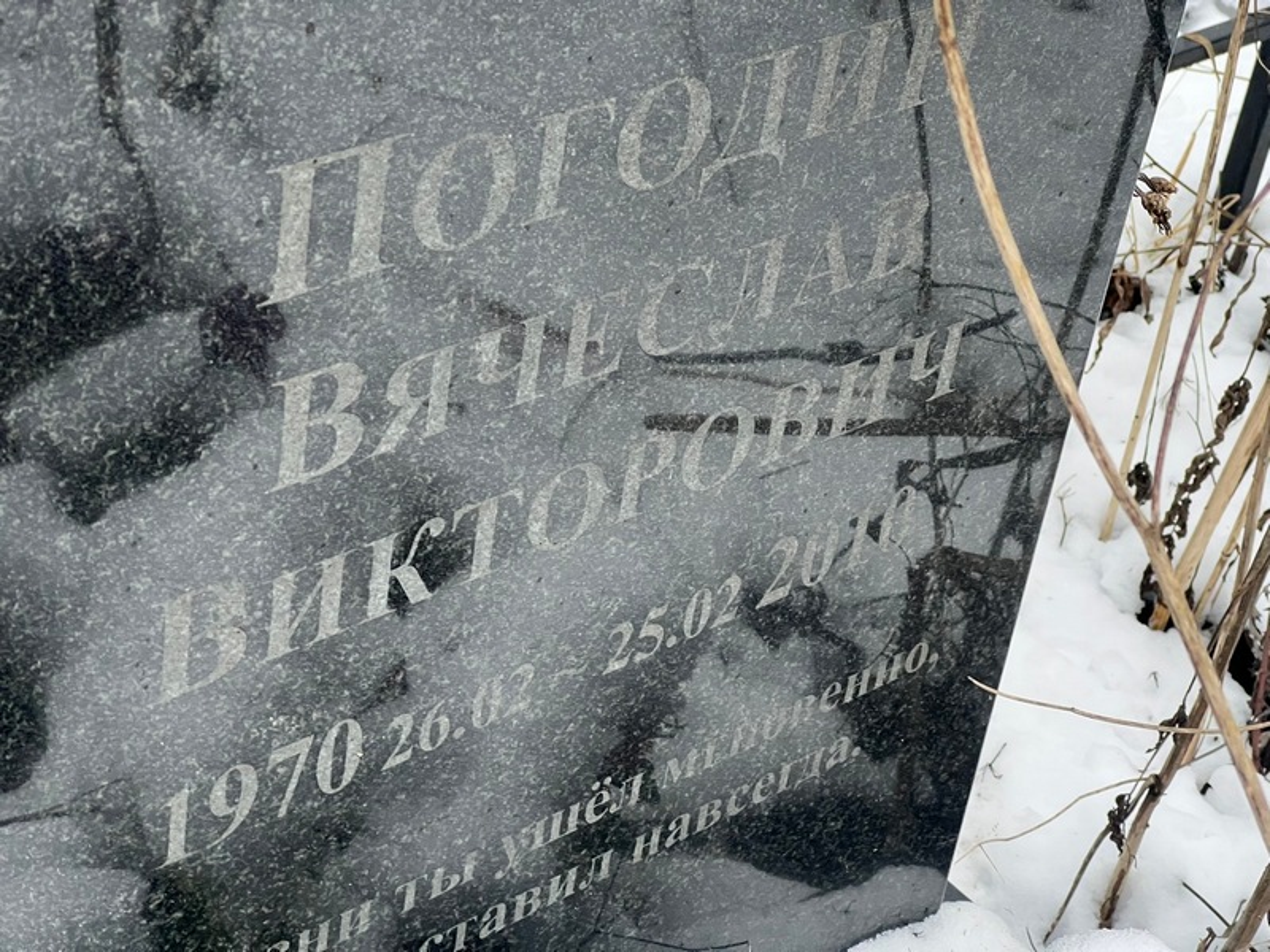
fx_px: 2825
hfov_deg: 25.3
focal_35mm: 77
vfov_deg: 19.1
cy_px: 476
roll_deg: -9.2
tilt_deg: -34.0
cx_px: 635
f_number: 2.8
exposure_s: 1/99
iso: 160
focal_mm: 9
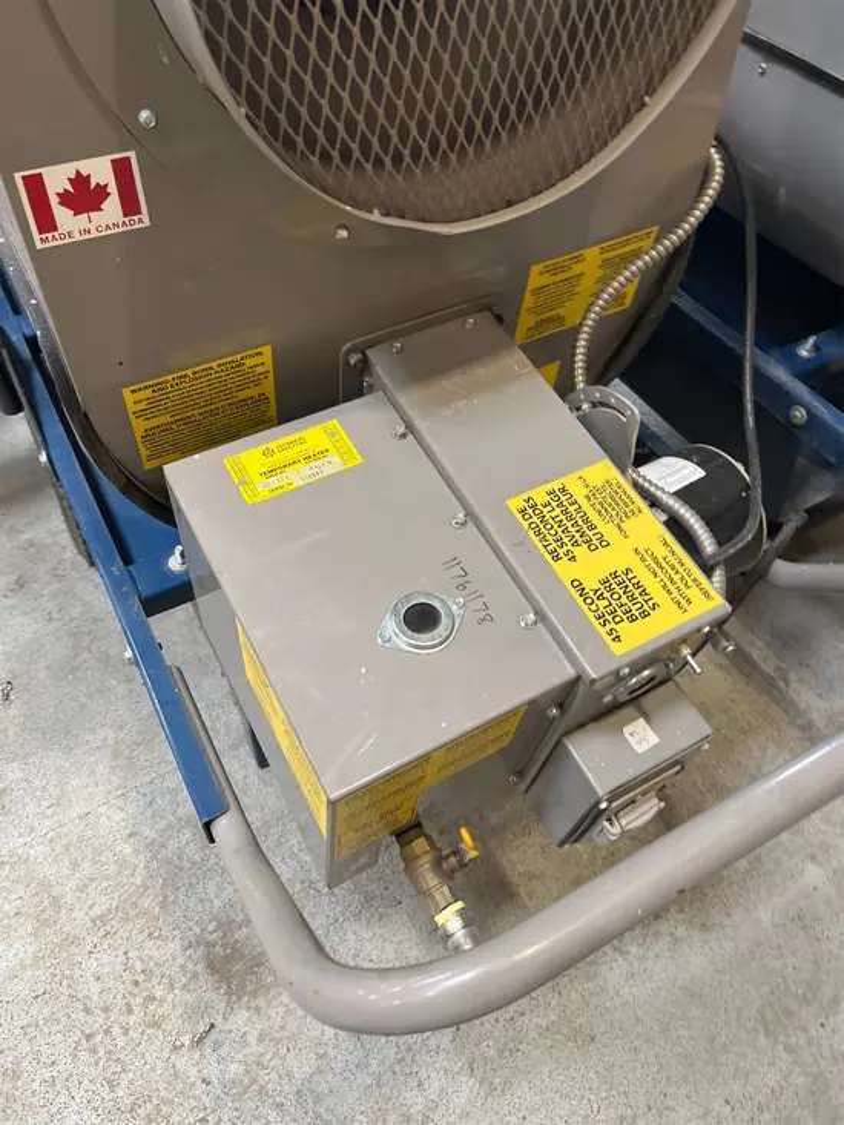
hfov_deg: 53.1
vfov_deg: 67.3
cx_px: 422
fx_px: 845
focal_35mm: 26
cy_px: 562
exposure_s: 1/60
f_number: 1.6
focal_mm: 5.1
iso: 160
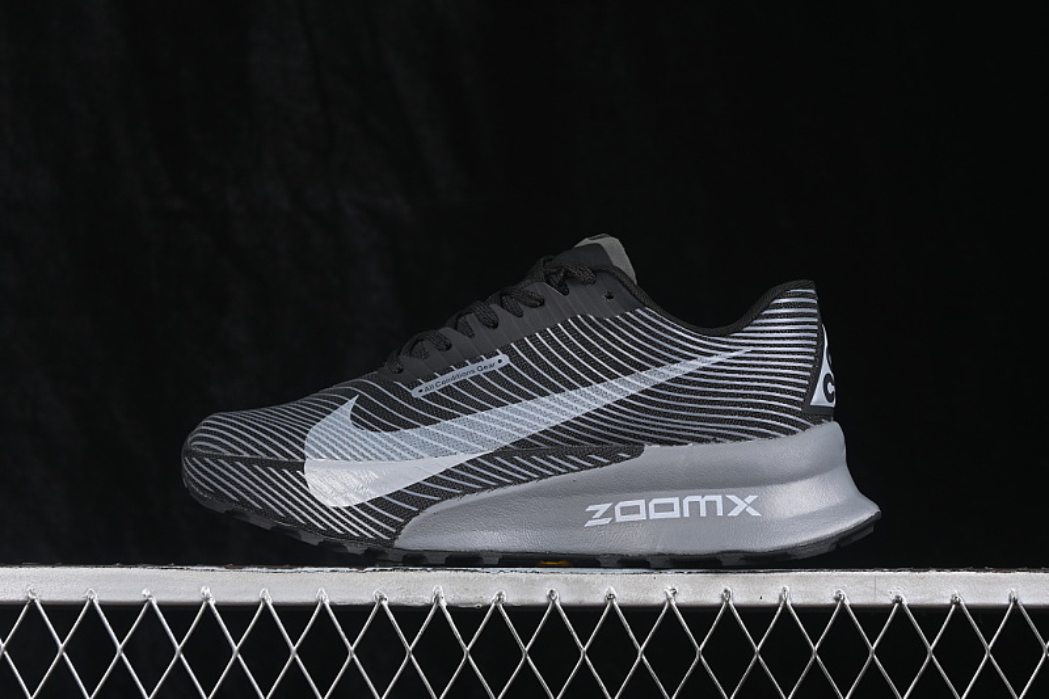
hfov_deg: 27.0
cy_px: 350
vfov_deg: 18.2
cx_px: 524
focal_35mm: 75
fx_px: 2185
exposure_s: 1/60
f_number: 6.3
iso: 160
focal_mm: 50
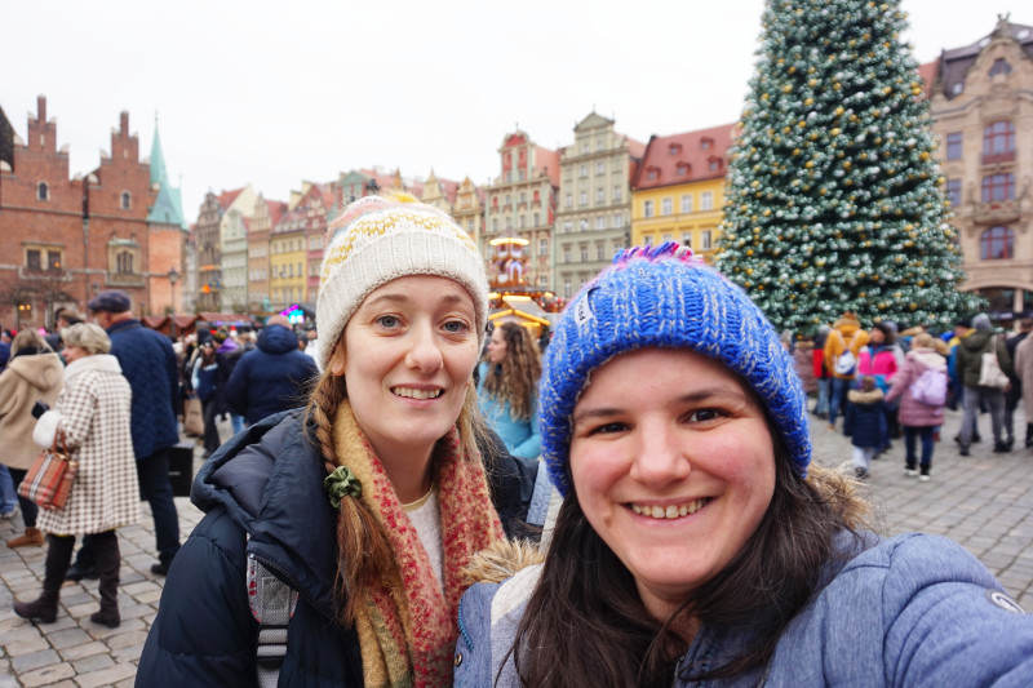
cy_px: 344
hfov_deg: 73.8
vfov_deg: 53.1
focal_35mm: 24
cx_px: 516
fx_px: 688
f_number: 4
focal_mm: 16
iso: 125
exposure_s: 1/60
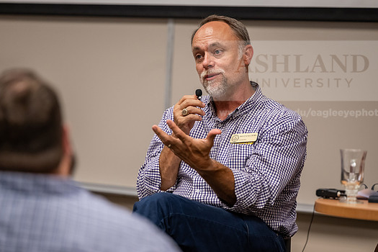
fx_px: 2089
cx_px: 186
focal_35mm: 199
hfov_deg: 10.3
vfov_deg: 6.9
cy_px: 128
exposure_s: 1/200
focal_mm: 180
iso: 1600
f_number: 2.8
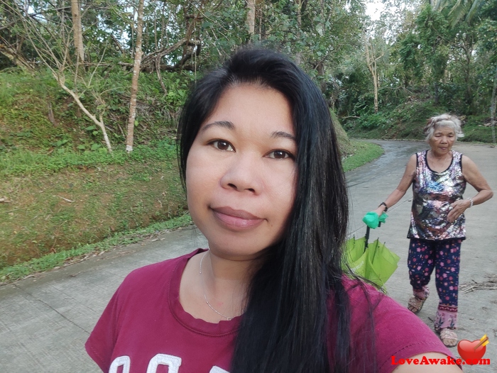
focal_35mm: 20
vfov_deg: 66.0
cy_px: 186
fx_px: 287
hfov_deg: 81.7
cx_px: 248
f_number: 2.45
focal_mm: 3.5
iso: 54
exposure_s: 1/120
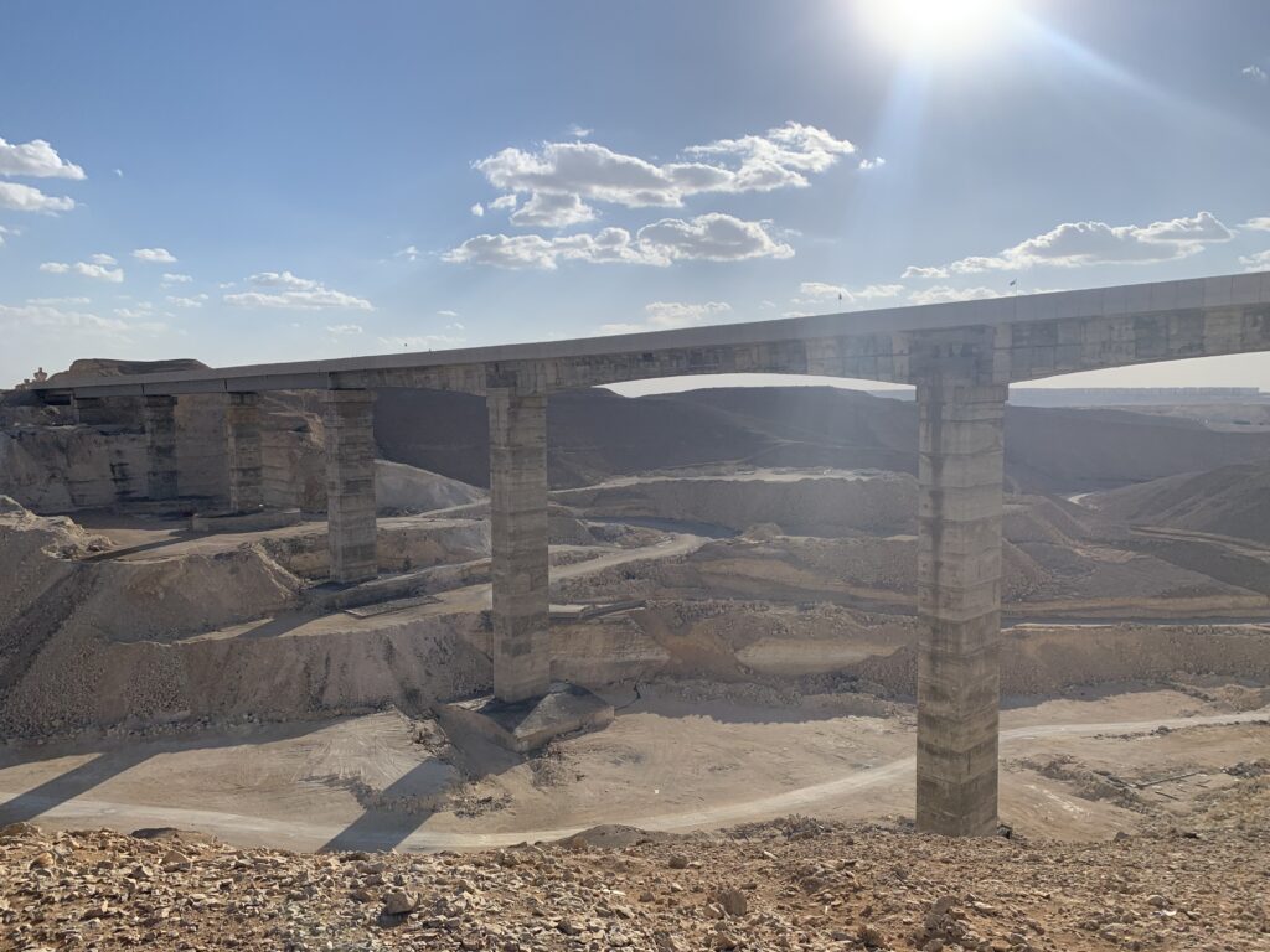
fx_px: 954
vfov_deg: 53.1
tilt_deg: -4.3
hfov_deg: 67.3
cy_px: 476
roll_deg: +0.6
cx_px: 635
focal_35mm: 26
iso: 25
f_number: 1.8
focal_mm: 4.25
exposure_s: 1/6452
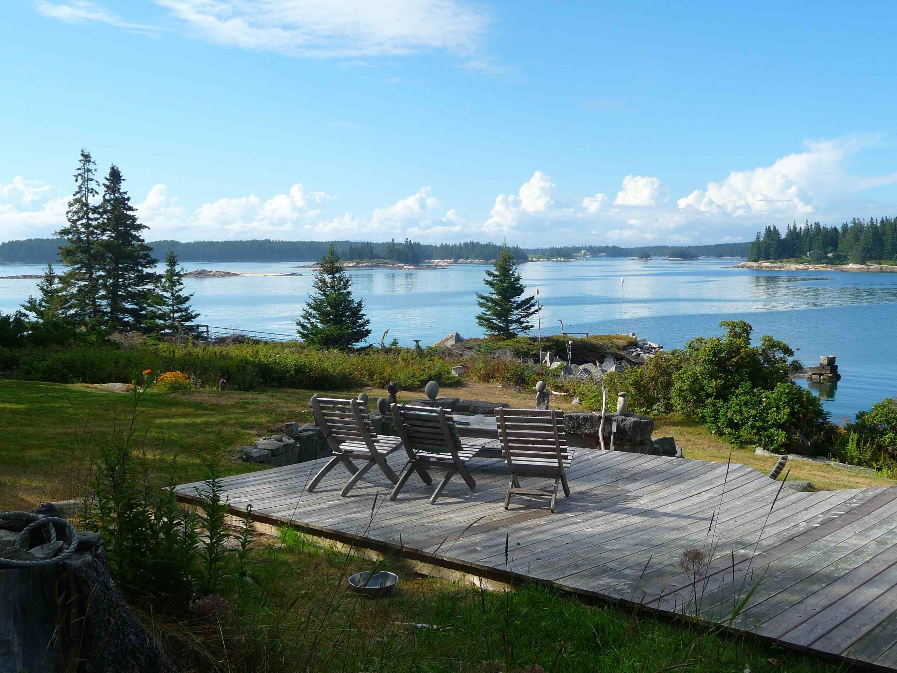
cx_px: 448
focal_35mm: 40
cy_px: 336
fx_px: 1037
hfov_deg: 46.8
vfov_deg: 36.0
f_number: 3.9
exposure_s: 1/800
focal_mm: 6.7
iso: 100
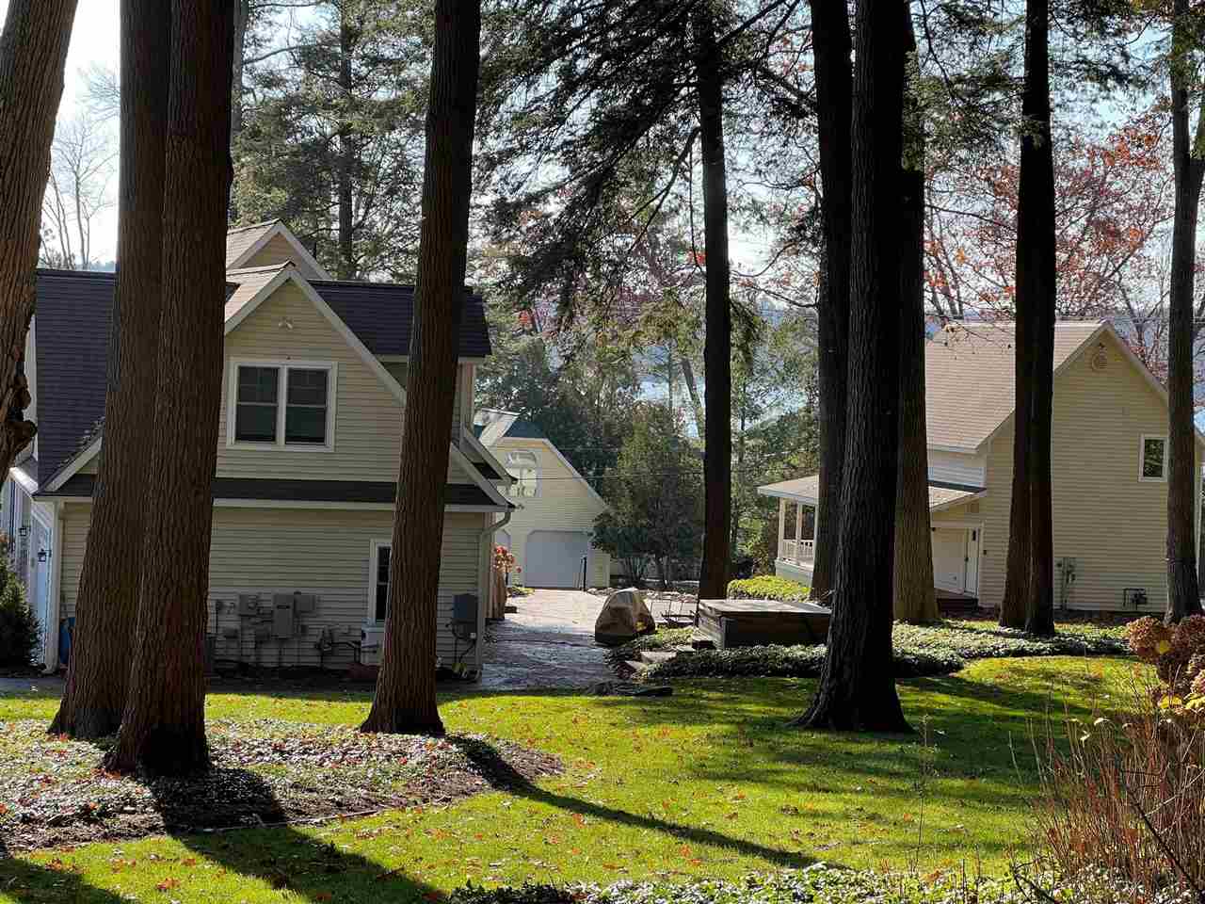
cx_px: 602
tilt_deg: -2.5
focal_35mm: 77
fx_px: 2680
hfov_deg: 25.3
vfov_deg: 19.1
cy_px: 452
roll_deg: -2.3
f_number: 2.8
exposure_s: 1/197
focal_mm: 9
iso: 32
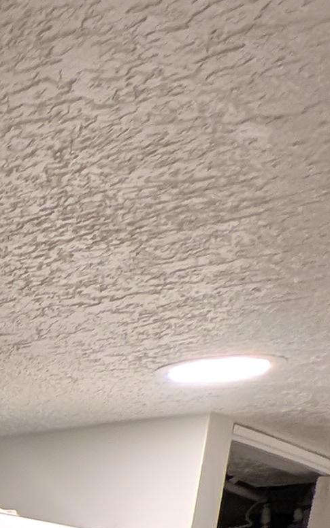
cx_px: -589
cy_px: 808
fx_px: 964
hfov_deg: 12.2
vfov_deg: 23.8
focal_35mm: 67
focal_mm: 2.23
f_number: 1.95
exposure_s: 1/30
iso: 44
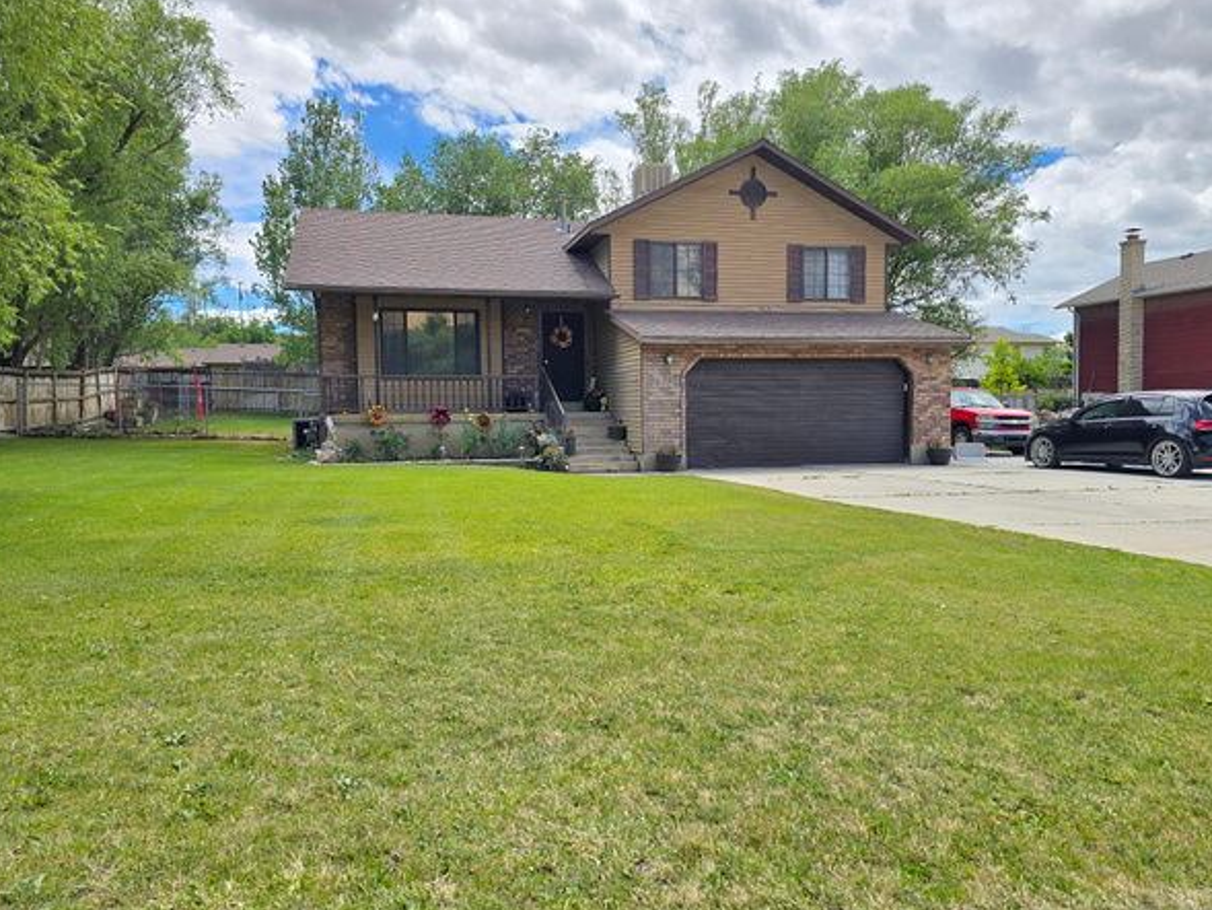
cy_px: 453
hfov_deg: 69.4
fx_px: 875
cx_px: 603
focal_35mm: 25
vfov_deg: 54.9
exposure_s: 1/748
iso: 12
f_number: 1.7
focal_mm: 6.3
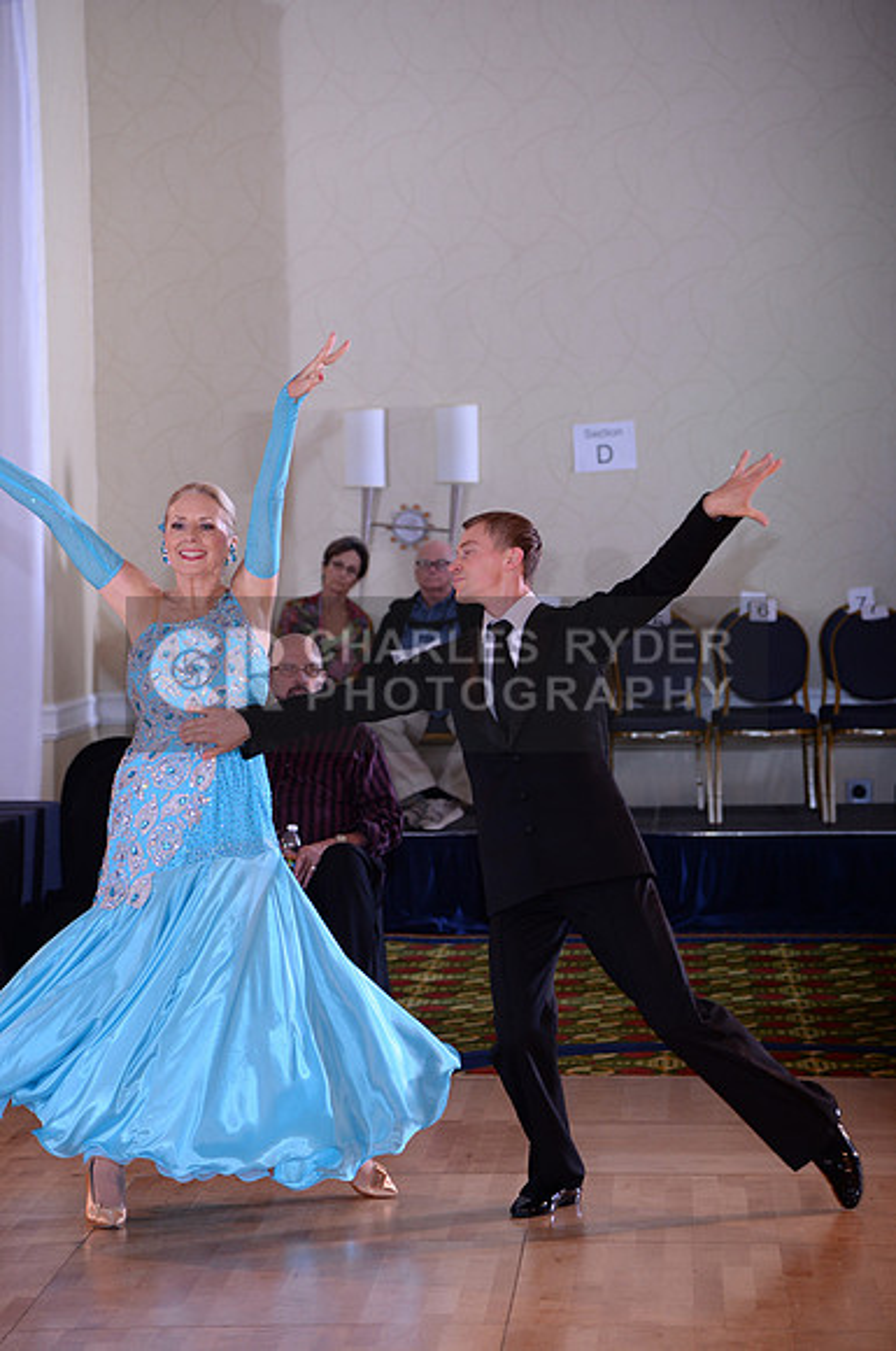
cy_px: 676
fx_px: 4493
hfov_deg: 11.4
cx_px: 448
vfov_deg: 17.1
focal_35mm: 120
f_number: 4.5
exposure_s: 1/250
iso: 1250
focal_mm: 120
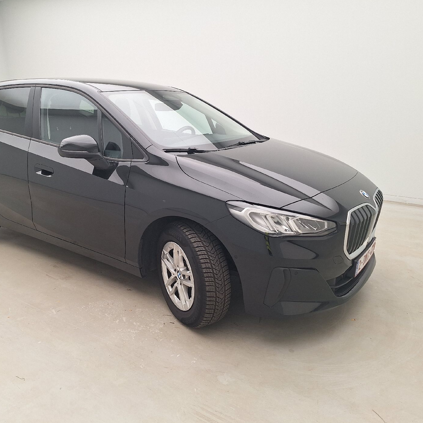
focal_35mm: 28
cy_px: 206
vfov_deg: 57.3
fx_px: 387
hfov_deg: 57.0
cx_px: 177
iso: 50
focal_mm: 5.54
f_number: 1.8
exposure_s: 1/100
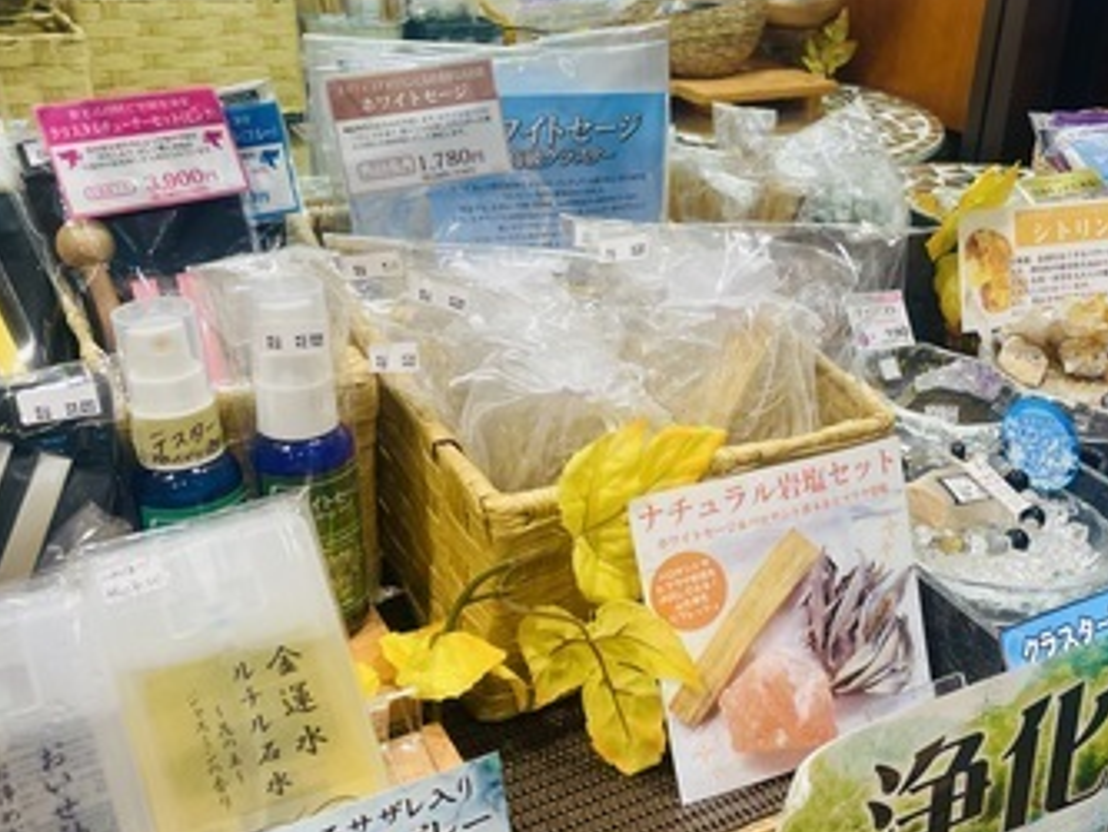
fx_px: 1249
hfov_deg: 47.5
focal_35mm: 39
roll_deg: -3.4
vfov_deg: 36.8
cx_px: 669
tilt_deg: -28.4
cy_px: 444
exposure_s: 1/100
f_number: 1.6
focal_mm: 4.2
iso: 32
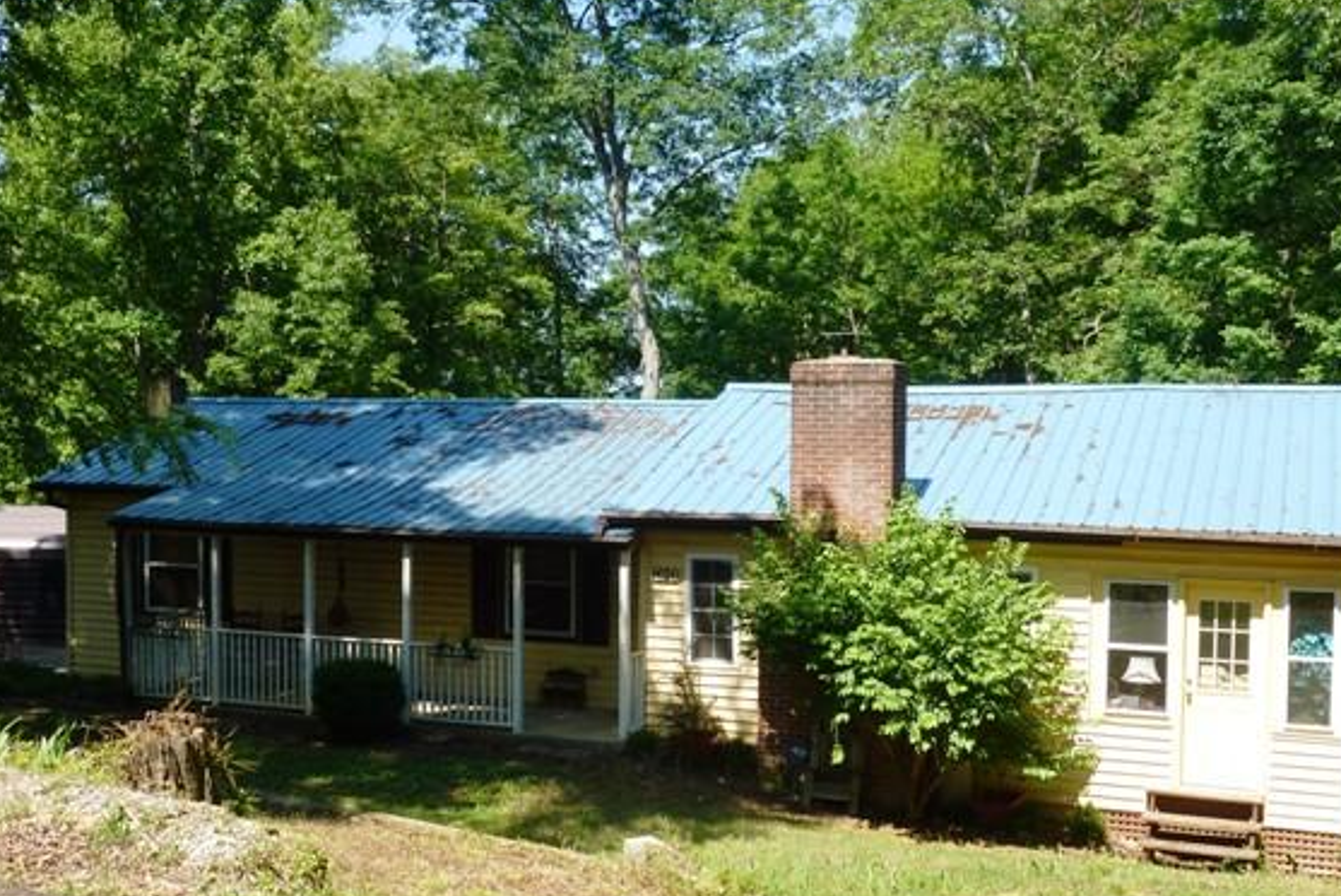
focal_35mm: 43
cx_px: 679
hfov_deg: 45.4
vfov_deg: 31.2
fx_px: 1603
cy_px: 503
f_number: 4
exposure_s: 1/400
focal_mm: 6.4
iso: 100
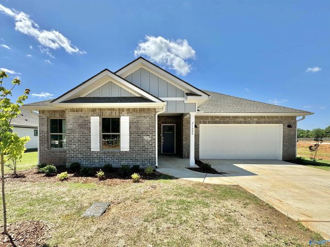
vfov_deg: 85.7
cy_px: 124
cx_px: 165
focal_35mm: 14
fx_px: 133
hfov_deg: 102.1
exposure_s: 1/956
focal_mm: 2.22
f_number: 2.2
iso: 50
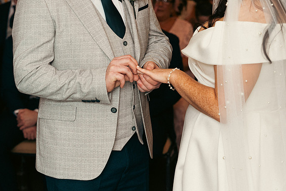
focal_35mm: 106
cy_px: 96
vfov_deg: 12.9
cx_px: 143
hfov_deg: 19.3
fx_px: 842
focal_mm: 70
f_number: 3.5
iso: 640
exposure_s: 1/160
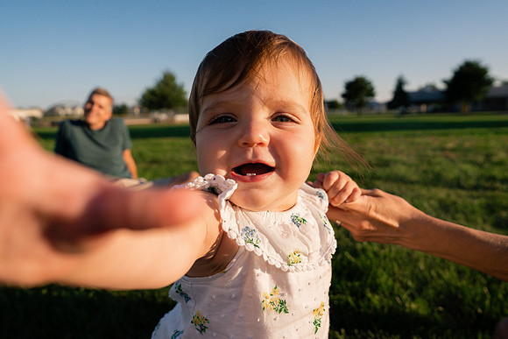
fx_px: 339
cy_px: 170
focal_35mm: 24
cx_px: 254
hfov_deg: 73.7
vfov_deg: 53.2
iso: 400
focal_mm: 24
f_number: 4.5
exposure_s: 1/3200
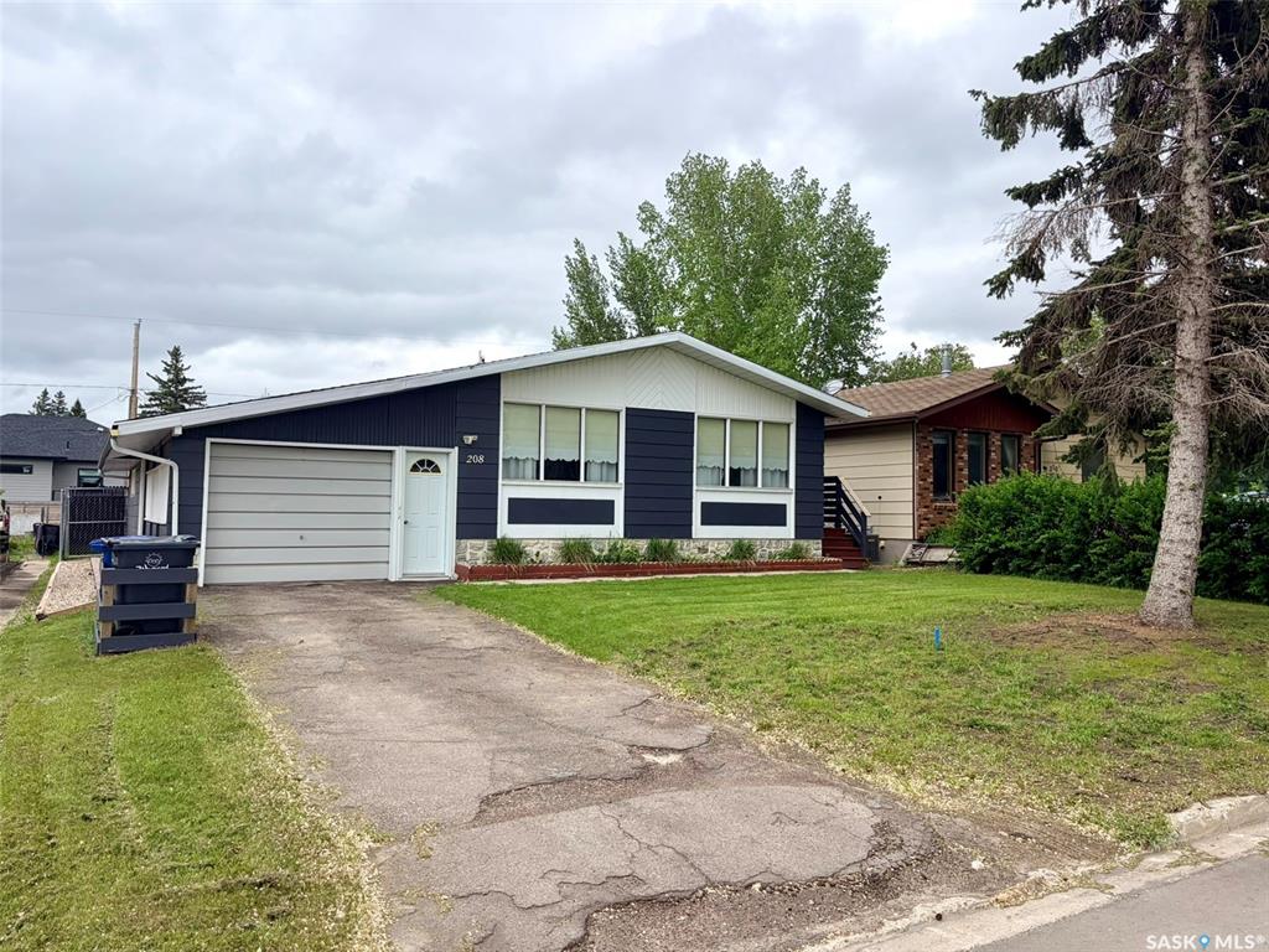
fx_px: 953
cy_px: 476
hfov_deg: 67.3
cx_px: 634
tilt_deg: +6.7
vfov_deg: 53.1
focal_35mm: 26
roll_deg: -1.3
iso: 50
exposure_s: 1/2141
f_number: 1.6
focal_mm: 5.96
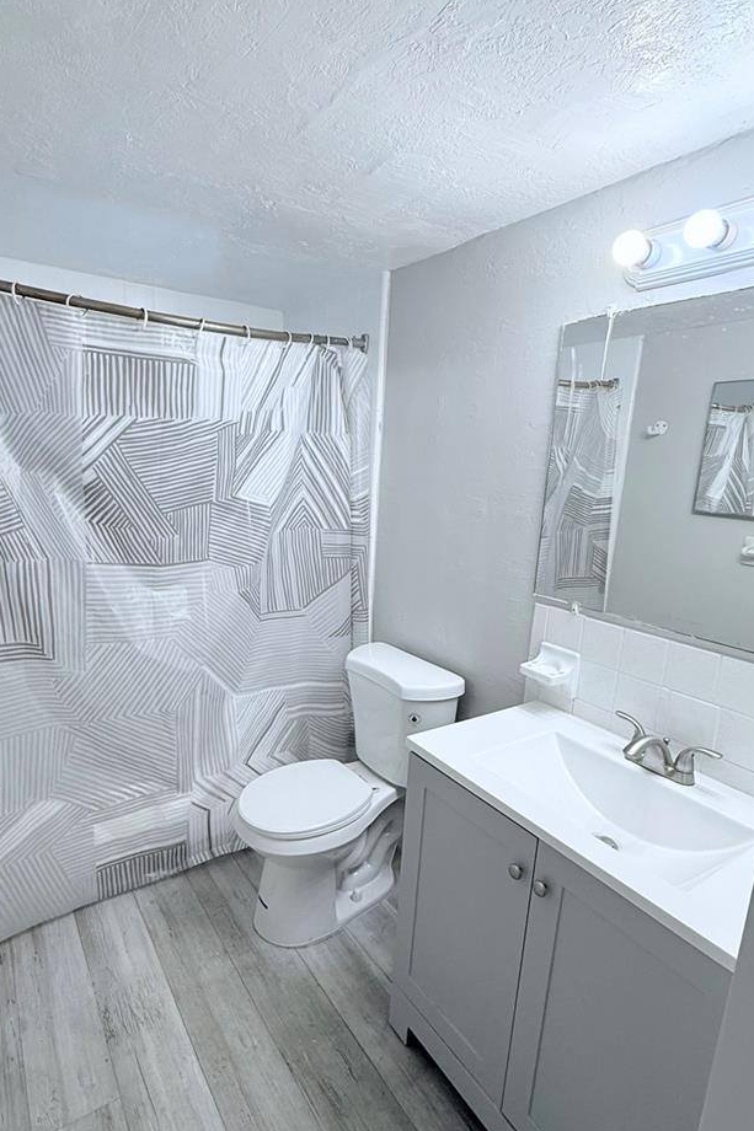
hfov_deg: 64.5
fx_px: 597
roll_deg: -2.8
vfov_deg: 86.9
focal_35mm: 19
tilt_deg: -11.8
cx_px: 351
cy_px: 593
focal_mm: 2.22
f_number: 2.2
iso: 160
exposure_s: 1/120
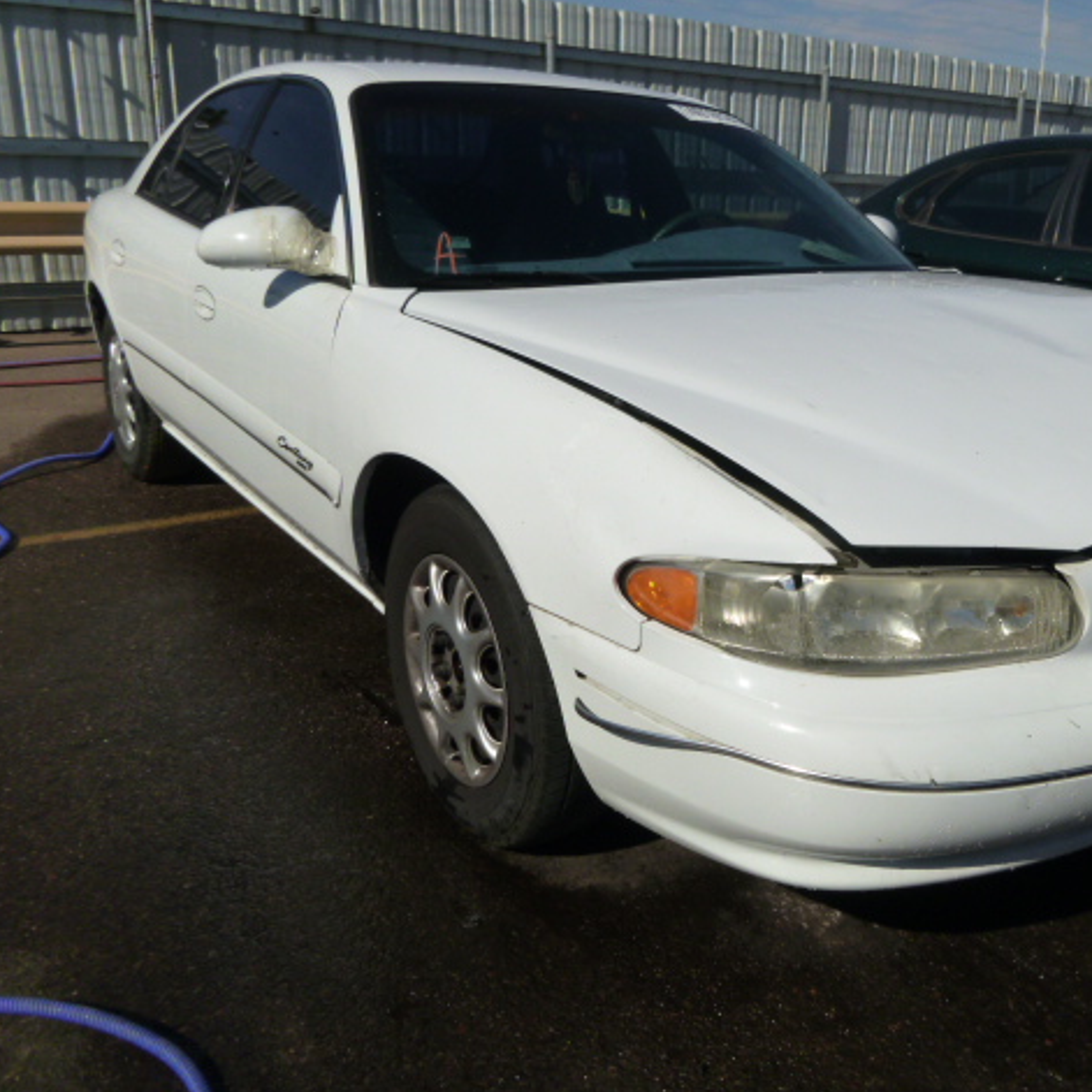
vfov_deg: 54.0
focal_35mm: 30
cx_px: 675
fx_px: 1071
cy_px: 538
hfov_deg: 53.5
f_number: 9
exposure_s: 1/320
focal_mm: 4.5
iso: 160
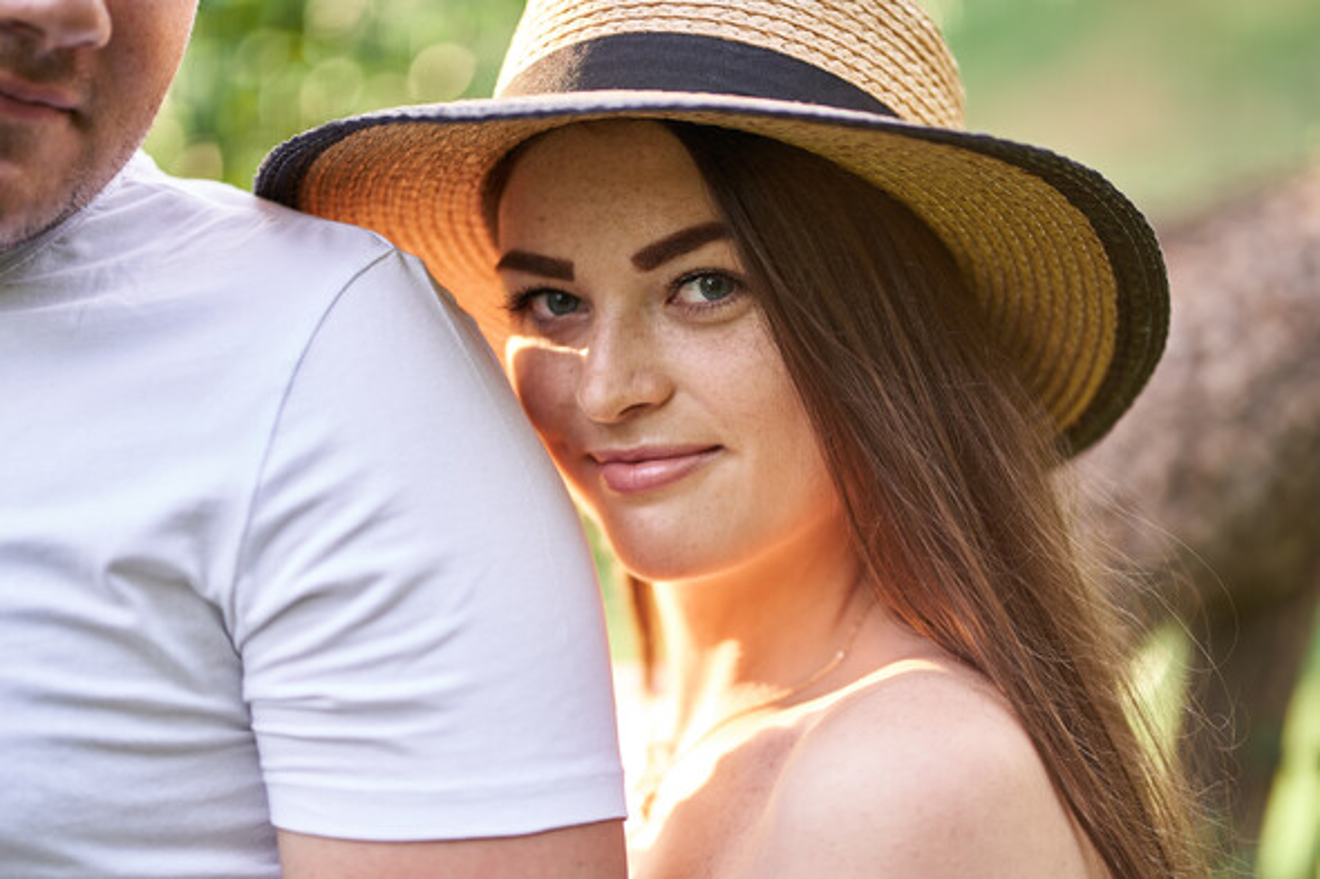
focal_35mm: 85
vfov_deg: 16.1
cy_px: 440
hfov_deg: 23.9
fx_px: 3116
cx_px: 660
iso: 200
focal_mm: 85
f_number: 1.8
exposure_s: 1/200
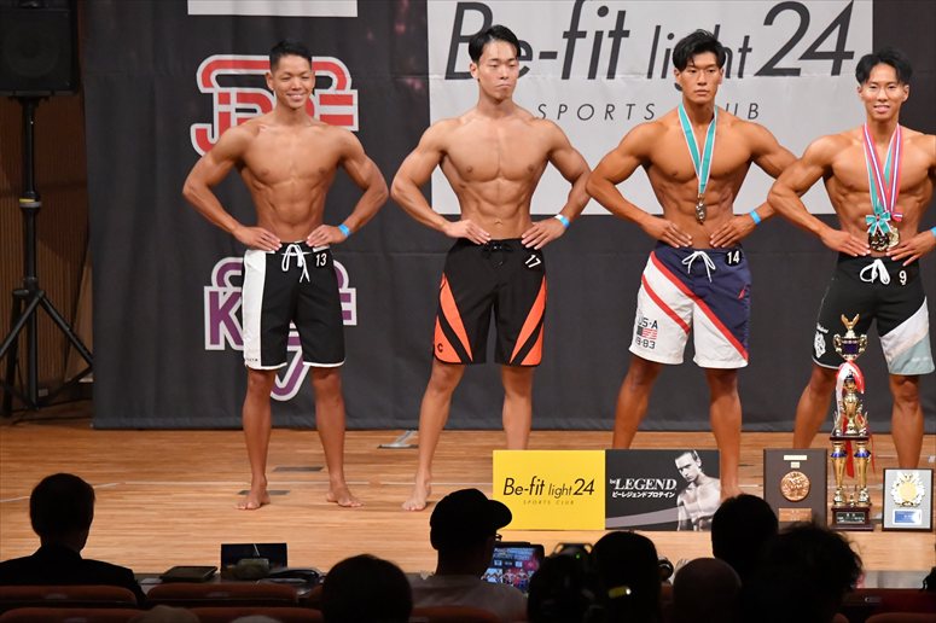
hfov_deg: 9.2
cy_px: 312
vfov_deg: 6.1
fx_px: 5847
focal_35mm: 225
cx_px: 468
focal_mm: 150
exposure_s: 1/400
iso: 8000
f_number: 5.6
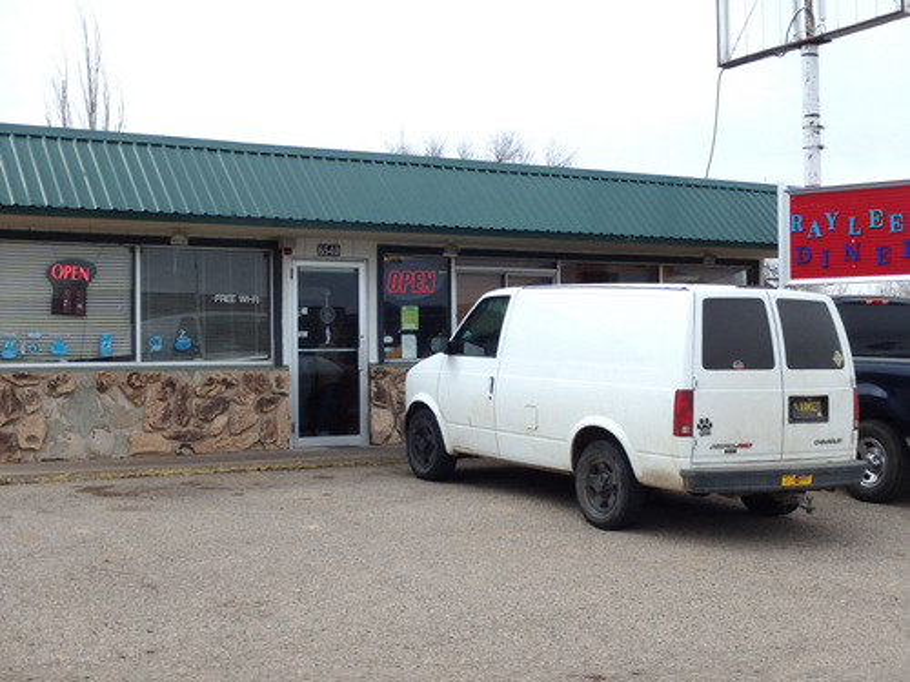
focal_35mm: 49
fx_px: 1288
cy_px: 341
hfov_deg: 38.9
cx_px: 455
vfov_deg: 29.7
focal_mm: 8.8
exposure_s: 1/100
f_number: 14
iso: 160
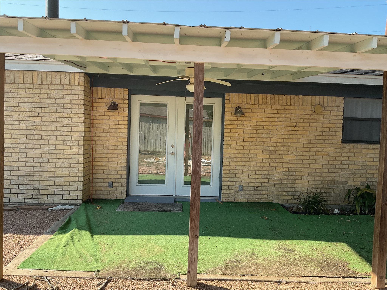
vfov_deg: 48.2
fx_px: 324
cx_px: 194
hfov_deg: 61.7
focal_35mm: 29
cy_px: 145
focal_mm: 3
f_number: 1.8
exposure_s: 1/473
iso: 16
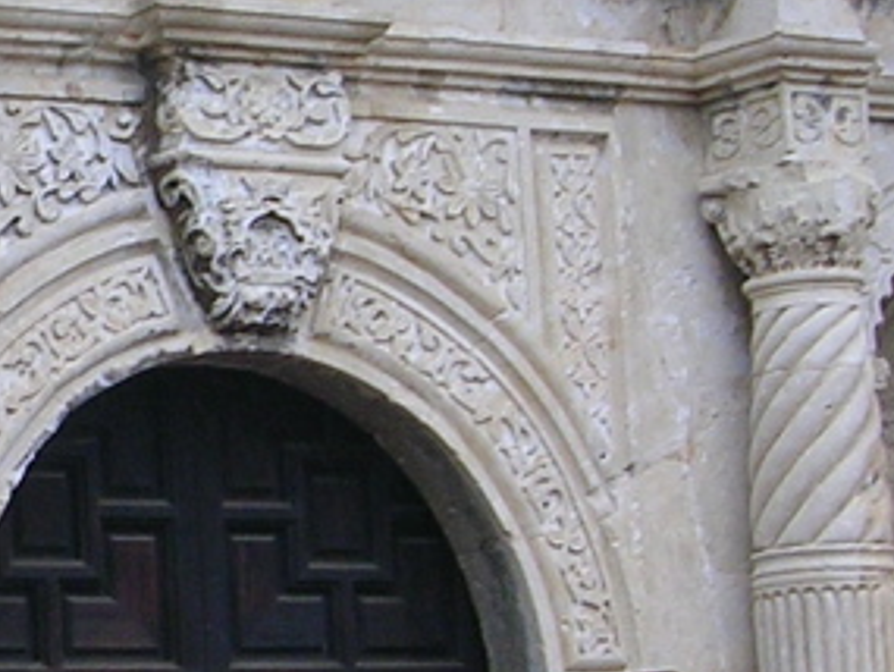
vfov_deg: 8.6
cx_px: -141
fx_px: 4444
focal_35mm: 172
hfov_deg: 11.3
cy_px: 462
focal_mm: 7.1
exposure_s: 1/92
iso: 50
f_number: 3
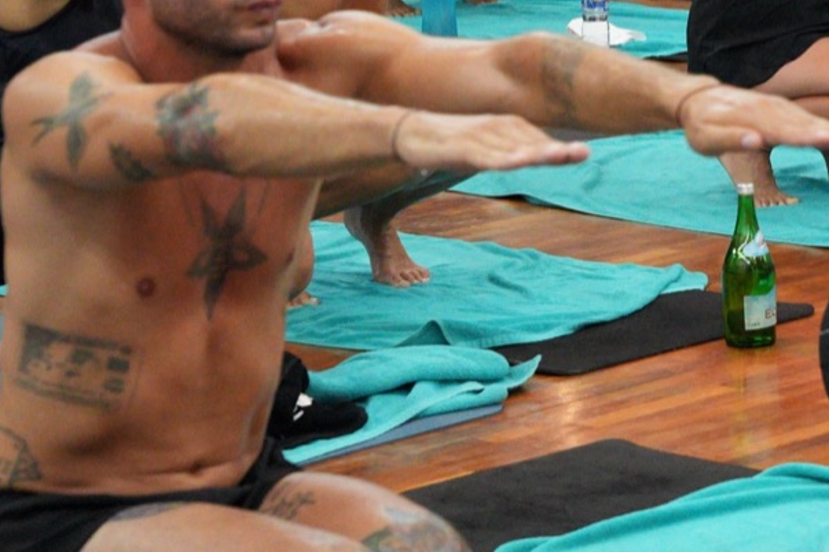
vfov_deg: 7.5
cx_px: 848
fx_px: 4214
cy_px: 52
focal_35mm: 183
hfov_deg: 11.1
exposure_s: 1/100
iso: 5000
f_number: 4.5
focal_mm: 46
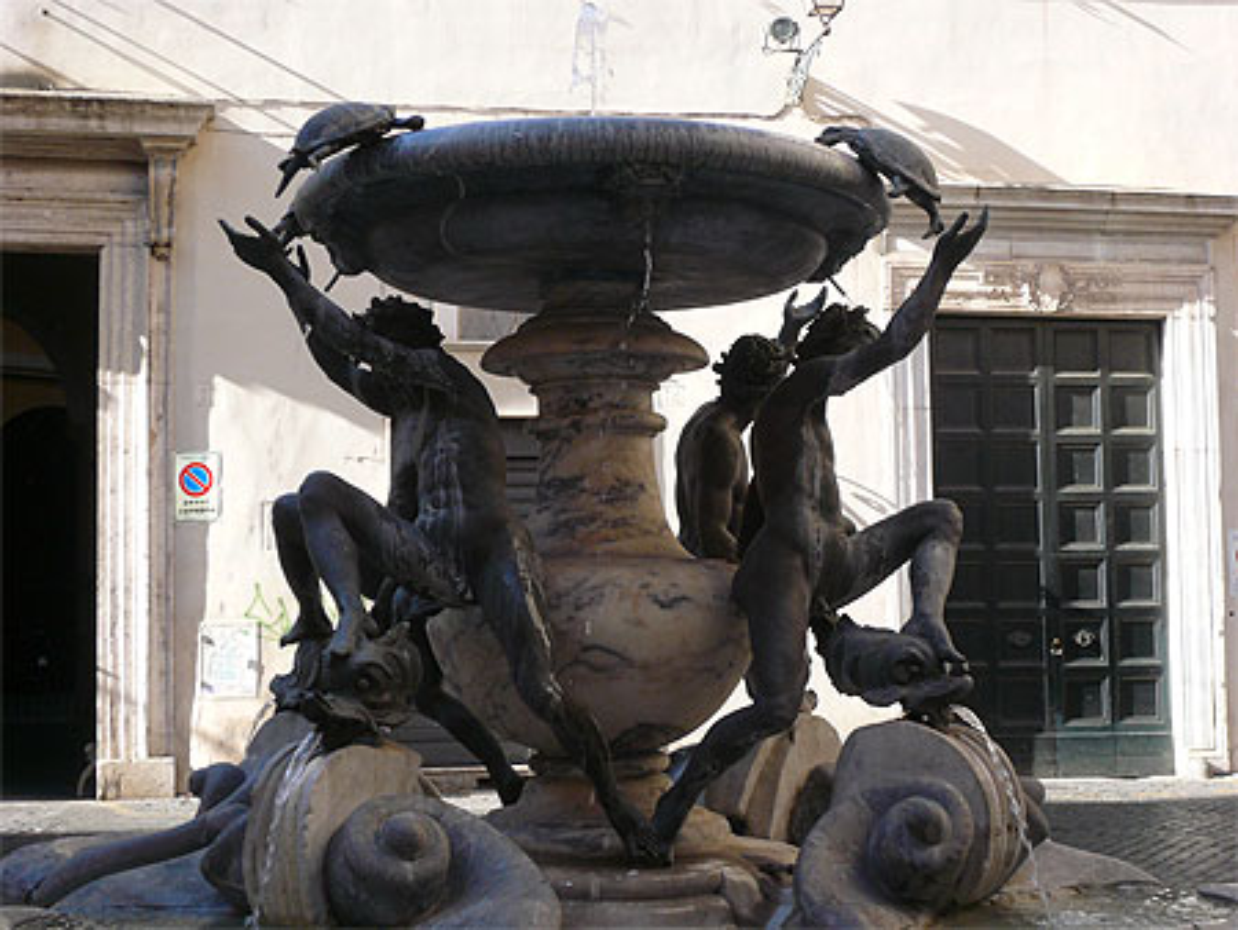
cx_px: 619
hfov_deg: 33.2
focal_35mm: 58
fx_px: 2075
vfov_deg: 25.3
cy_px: 465
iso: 100
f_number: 4
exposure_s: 1/160
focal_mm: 9.6
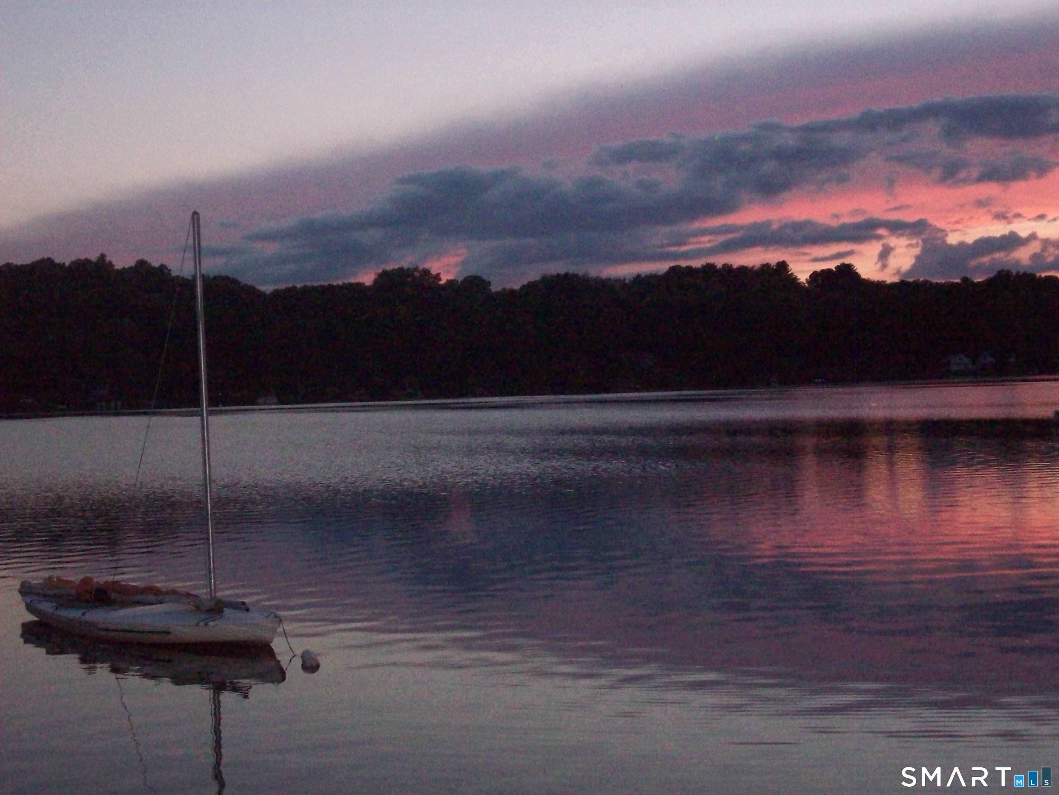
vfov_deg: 22.9
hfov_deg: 30.3
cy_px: 398
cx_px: 530
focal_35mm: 64
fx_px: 1958
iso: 800
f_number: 3.8
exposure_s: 1/181
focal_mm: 10.7
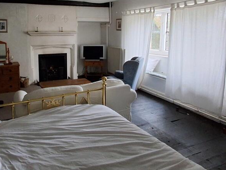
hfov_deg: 61.4
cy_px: 53
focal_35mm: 28
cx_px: 70
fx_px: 183
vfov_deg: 48.7
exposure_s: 1/33
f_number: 2.2
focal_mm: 1.64
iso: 400
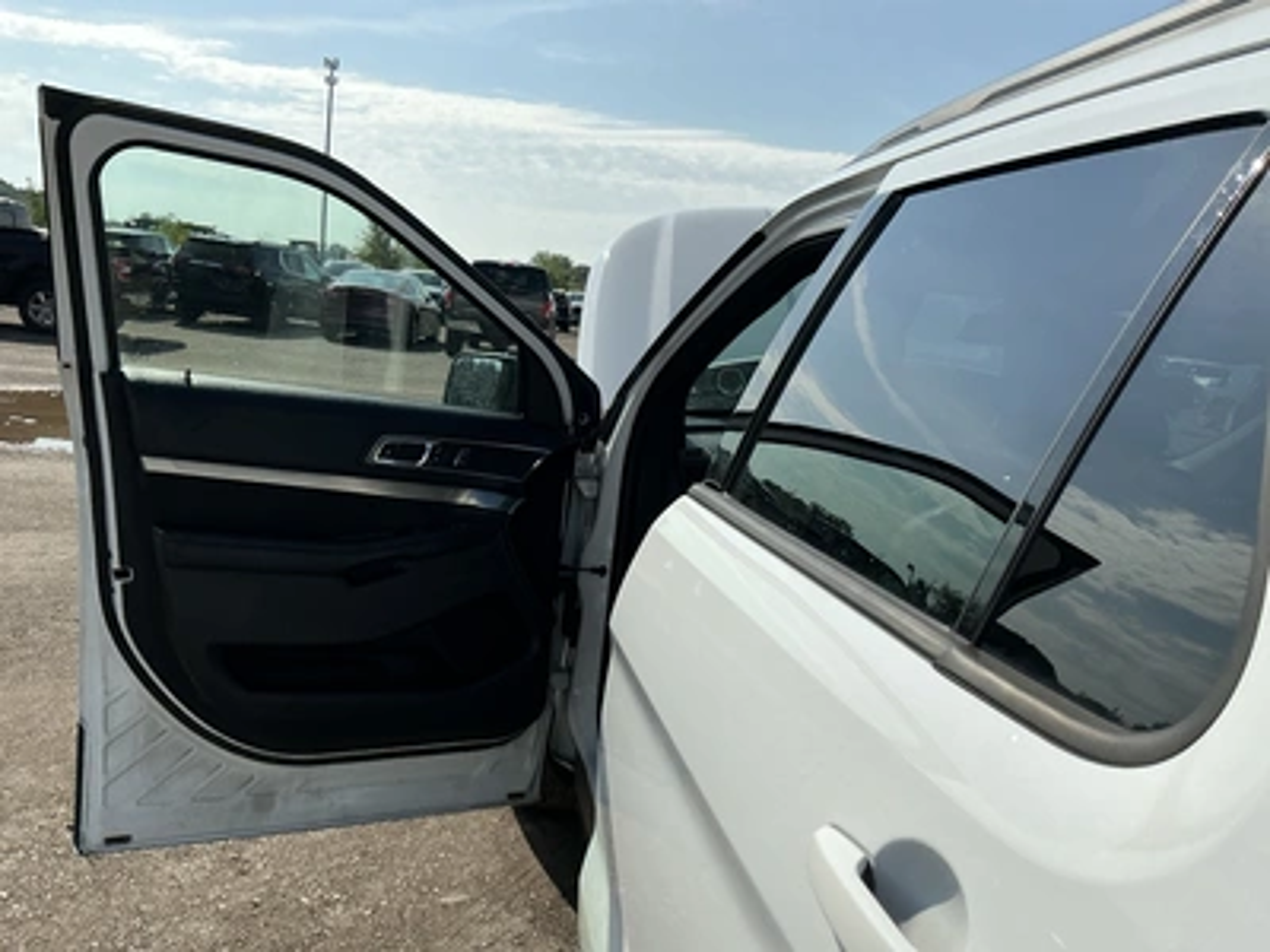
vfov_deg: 49.7
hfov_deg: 63.4
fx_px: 1027
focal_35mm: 28
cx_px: 635
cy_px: 476
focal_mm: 3
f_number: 1.8
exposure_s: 1/3322
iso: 25
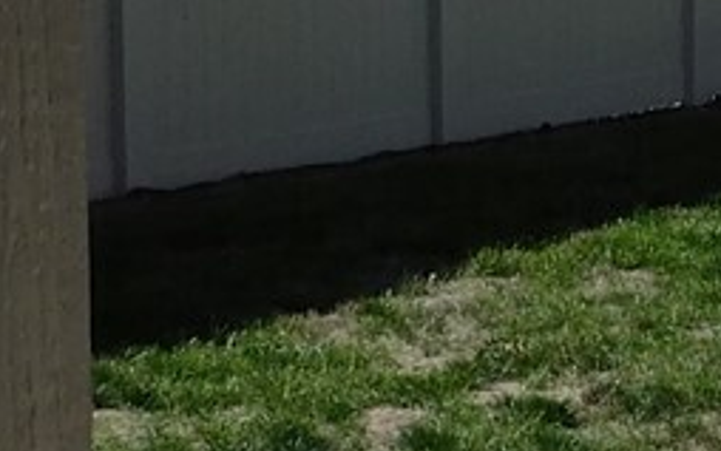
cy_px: 65
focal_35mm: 160
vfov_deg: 8.2
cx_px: 1062
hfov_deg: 12.5
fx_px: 3145
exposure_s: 1/1600
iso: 125
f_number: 3.8
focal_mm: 4.3
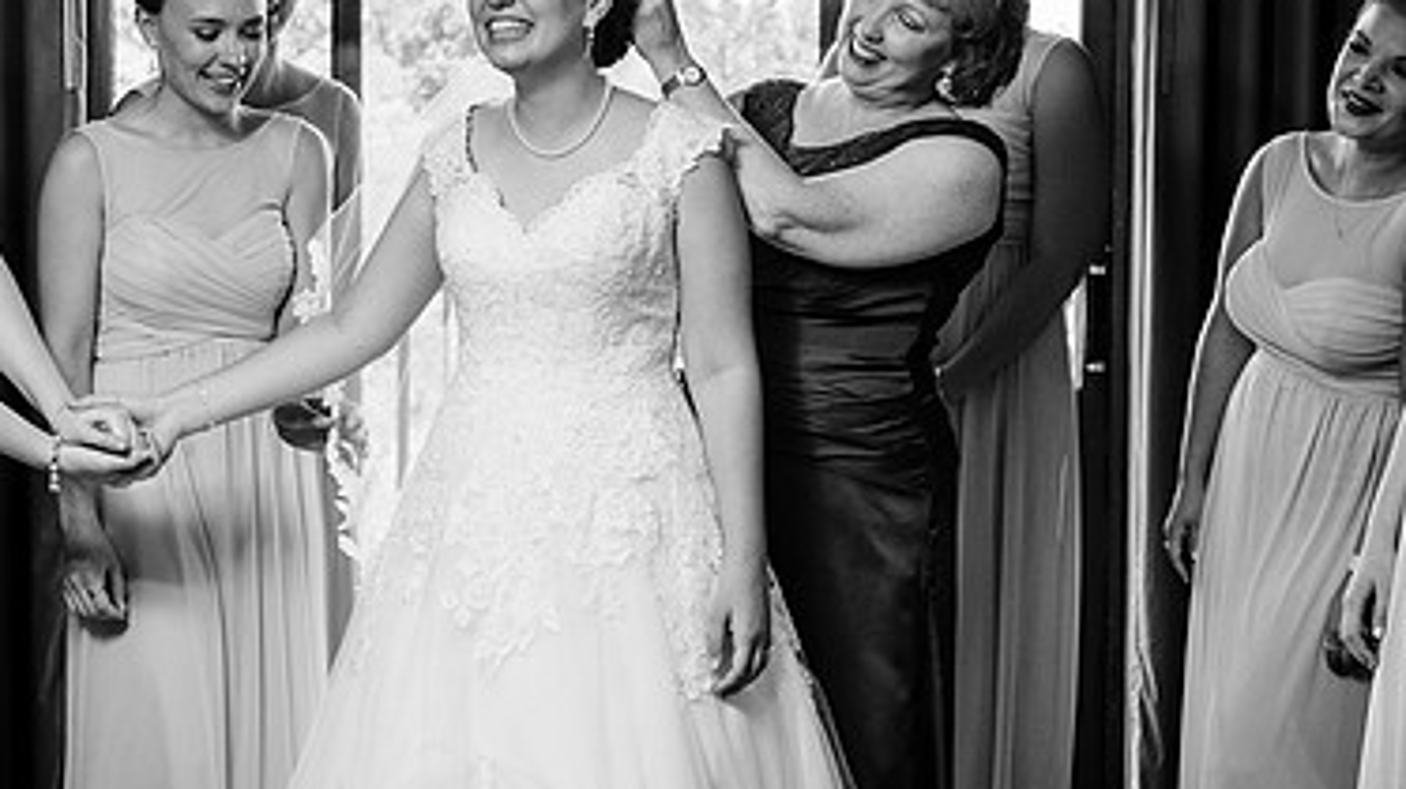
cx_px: 640
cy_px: 247
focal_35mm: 66
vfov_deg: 18.2
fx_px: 2460
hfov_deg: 31.9
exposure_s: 1/200
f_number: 5.6
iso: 1000
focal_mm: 37
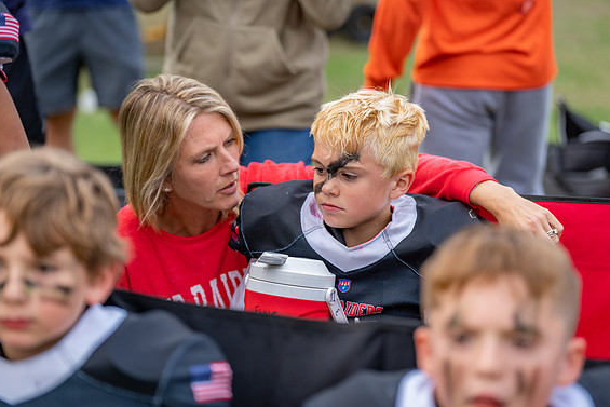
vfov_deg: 12.1
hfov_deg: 18.1
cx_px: 299
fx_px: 1915
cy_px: 208
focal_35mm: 113
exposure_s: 1/500
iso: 500
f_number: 2.8
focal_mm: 110
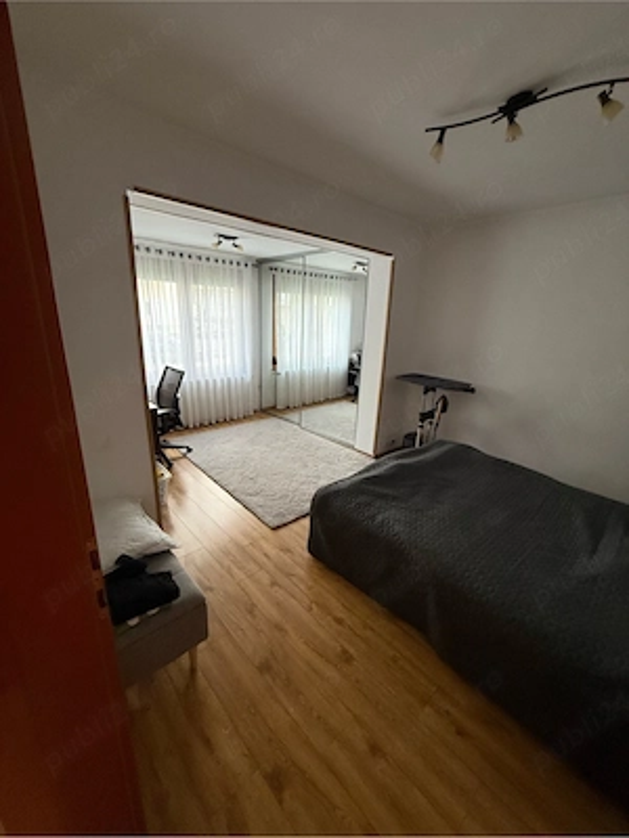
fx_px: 339
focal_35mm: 14
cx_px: 314
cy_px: 419
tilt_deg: -15.9
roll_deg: -2.9
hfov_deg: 85.7
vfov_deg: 102.1
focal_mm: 2.22
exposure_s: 1/60
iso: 400
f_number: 2.2
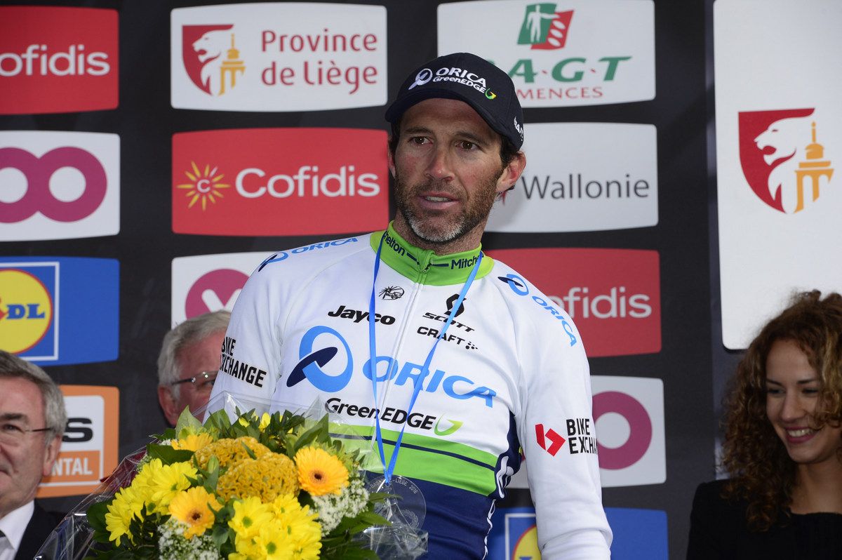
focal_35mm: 175
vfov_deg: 7.8
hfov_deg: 11.8
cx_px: 421
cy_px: 280
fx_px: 4090
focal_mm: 175
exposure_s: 1/250
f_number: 9
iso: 200
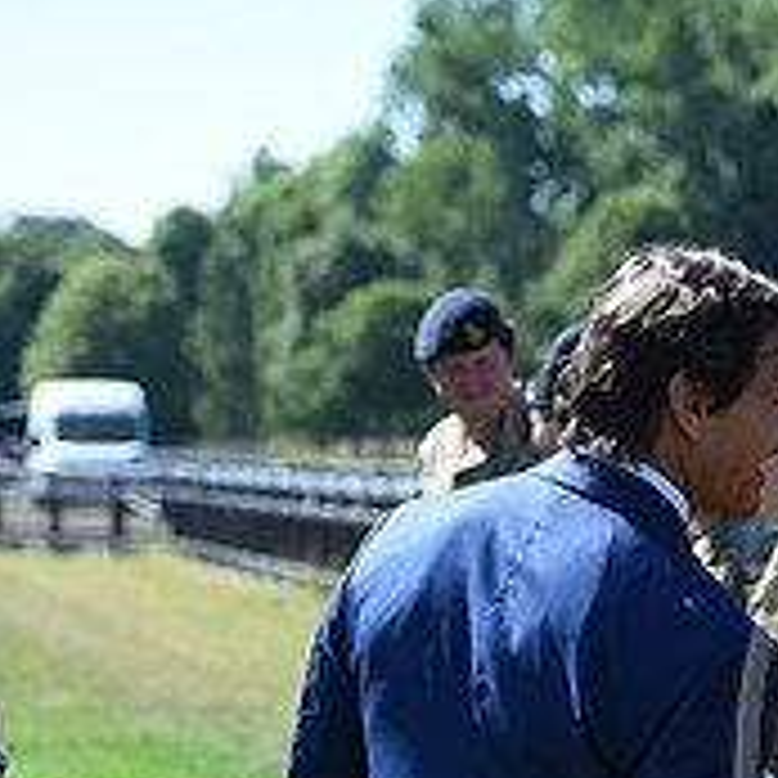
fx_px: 5060
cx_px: 1151
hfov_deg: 8.6
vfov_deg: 8.8
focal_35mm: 199
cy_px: 706
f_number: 4
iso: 200
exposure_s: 1/1250
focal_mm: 70
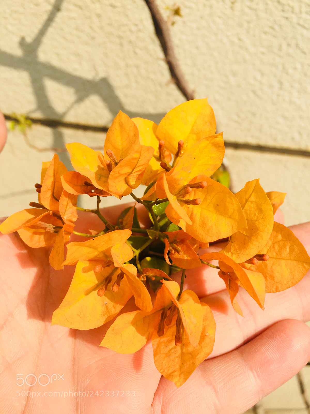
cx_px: 155
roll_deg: +0.5
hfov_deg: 48.2
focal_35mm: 29
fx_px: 346
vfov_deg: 61.7
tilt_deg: -42.4
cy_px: 207
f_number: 2.2
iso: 32
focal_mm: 4.15
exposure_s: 1/964
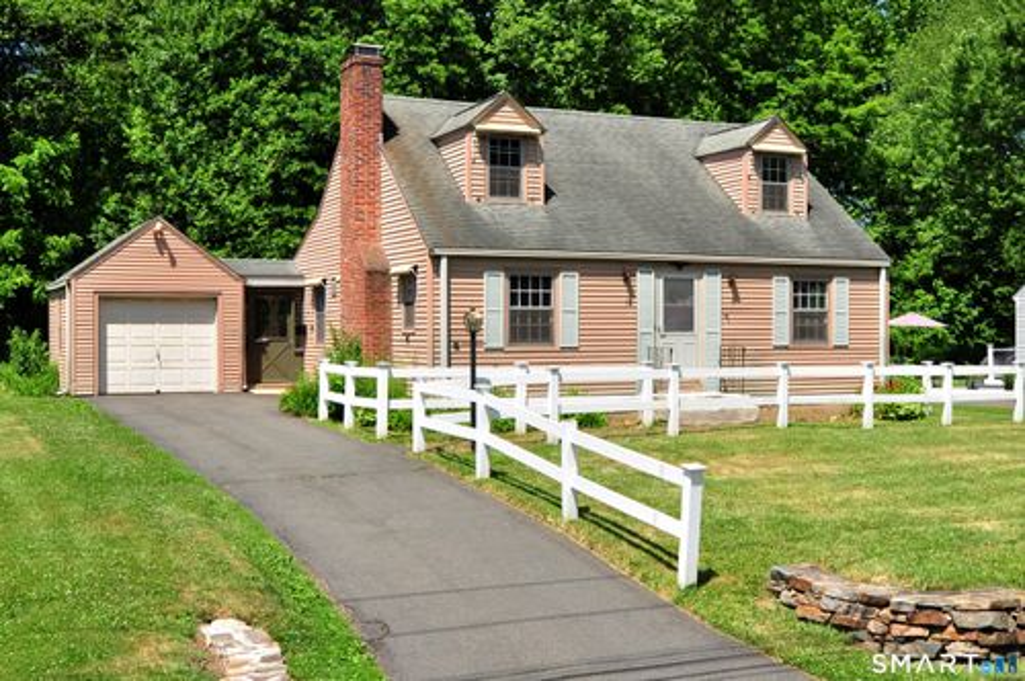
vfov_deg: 43.5
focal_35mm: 30
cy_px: 340
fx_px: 853
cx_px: 512
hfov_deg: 62.0
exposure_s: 1/320
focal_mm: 20
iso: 200
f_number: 8
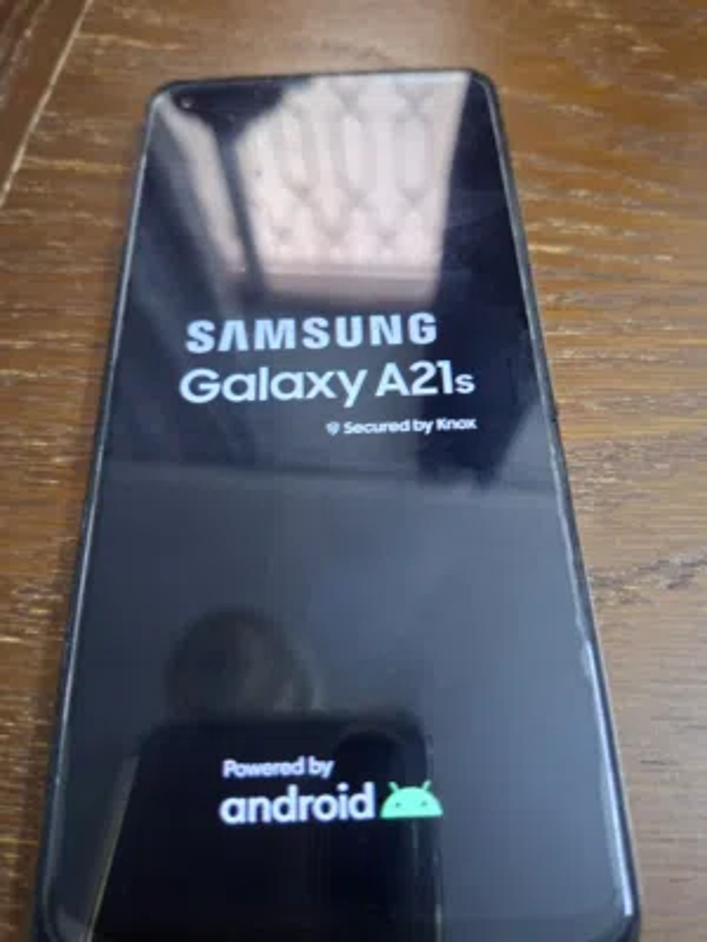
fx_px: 626
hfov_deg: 58.9
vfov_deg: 73.9
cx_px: 354
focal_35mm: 23
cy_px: 471
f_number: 1.8
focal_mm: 5.54
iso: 320
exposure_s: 1/25
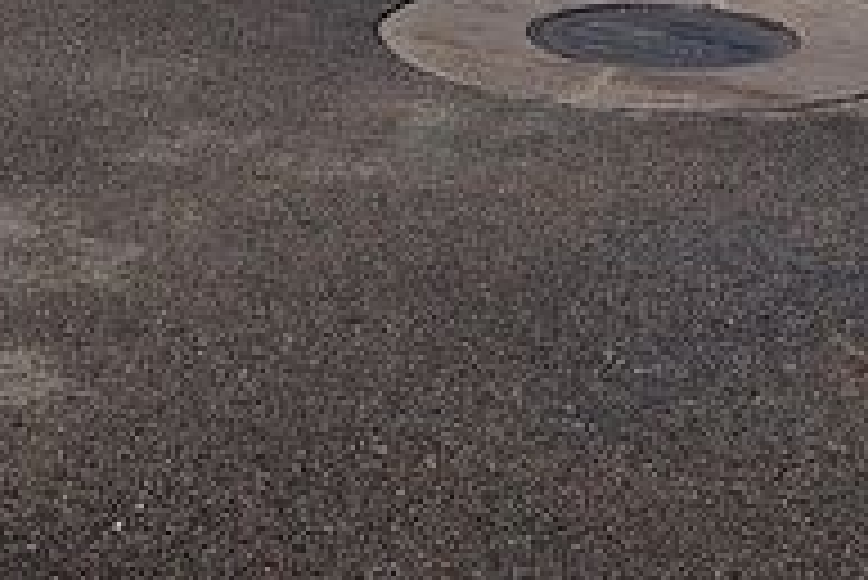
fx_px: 2389
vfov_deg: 11.6
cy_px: -760
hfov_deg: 20.5
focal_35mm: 99
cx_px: 310
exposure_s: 1/1156
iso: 100
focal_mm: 5.56
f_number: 1.8
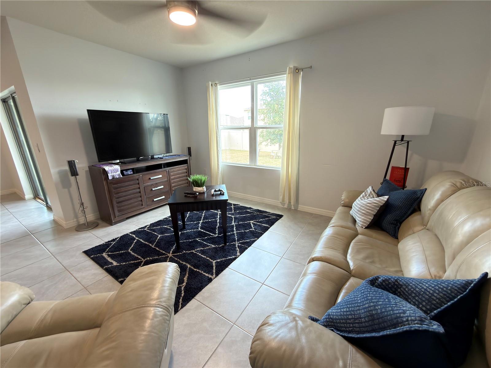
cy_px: 184
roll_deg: +0.8
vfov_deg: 85.7
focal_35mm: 14
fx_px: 199
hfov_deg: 102.1
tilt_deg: -15.8
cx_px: 246
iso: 80
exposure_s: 1/30
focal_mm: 2.22
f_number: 2.2
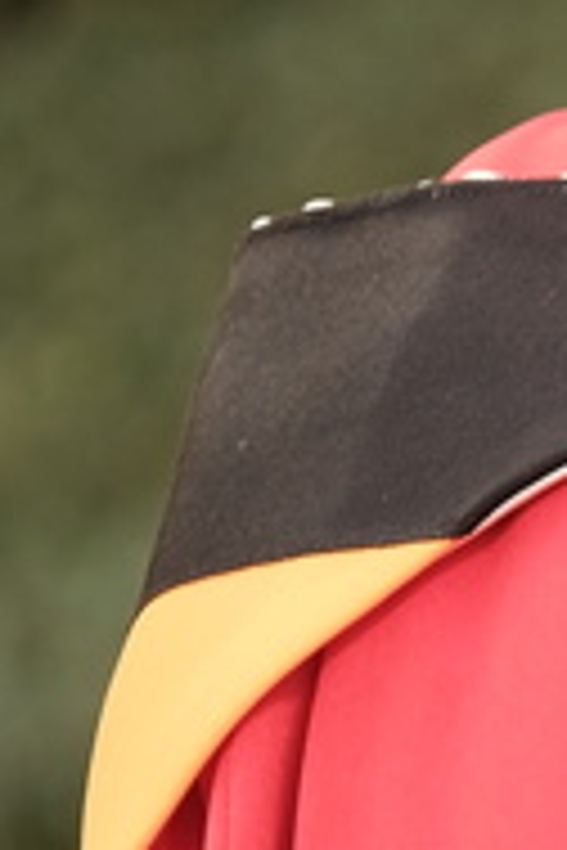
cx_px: 1552
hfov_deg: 1.5
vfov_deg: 2.2
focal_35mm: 941
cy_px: 513
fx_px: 22229
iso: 200
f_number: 4
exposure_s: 1/250
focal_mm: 95
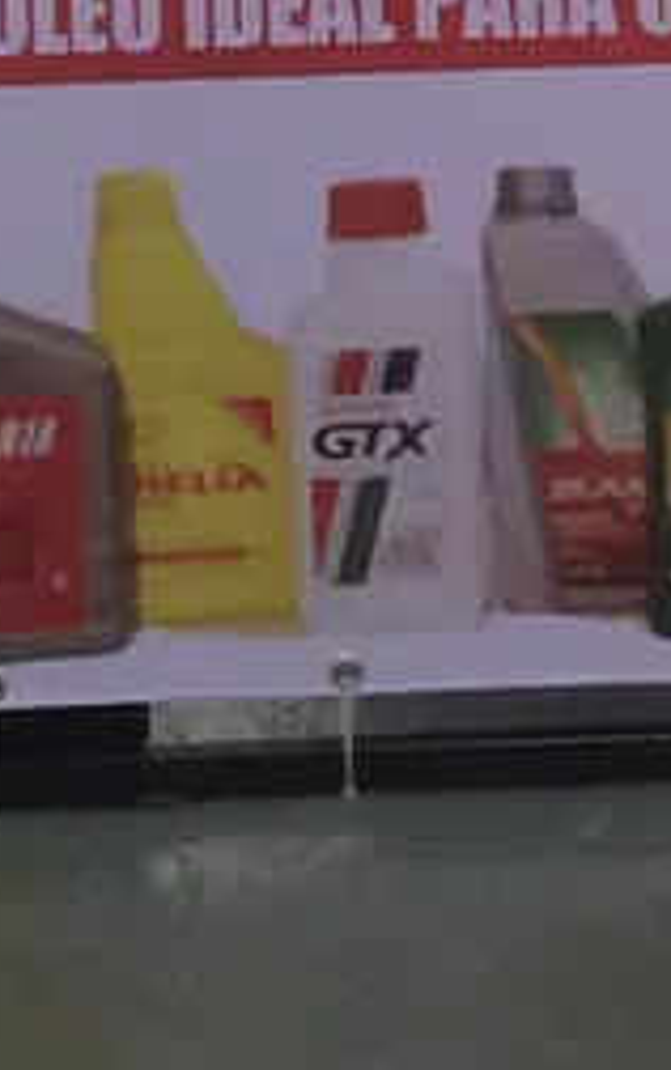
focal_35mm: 208
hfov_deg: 6.3
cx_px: 136
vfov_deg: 8.9
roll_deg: +2.6
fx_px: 6072
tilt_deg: -8.3
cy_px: -1722
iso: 64
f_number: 2.2
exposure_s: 1/30
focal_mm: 4.15
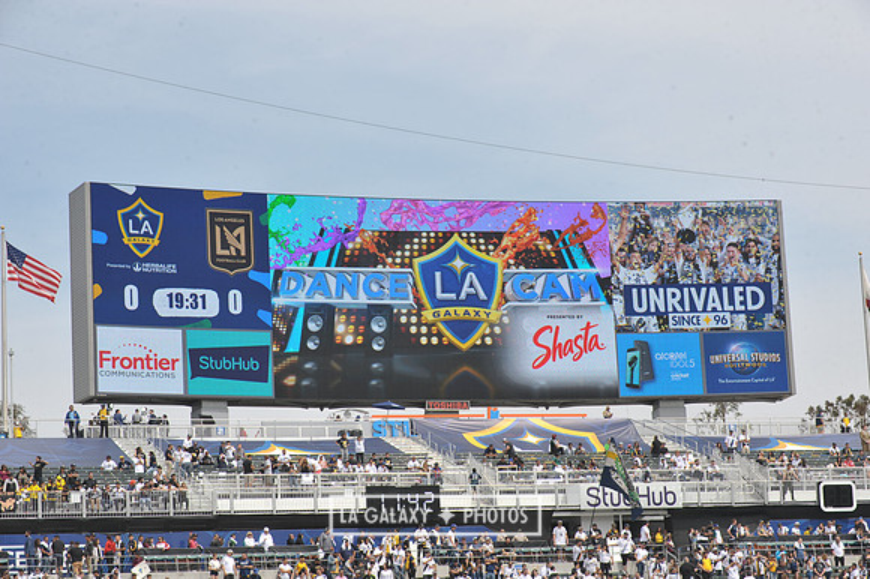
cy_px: 290
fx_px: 2464
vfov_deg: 13.4
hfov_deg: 20.0
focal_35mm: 102
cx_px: 435
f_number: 10
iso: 250
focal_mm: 102
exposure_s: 1/400
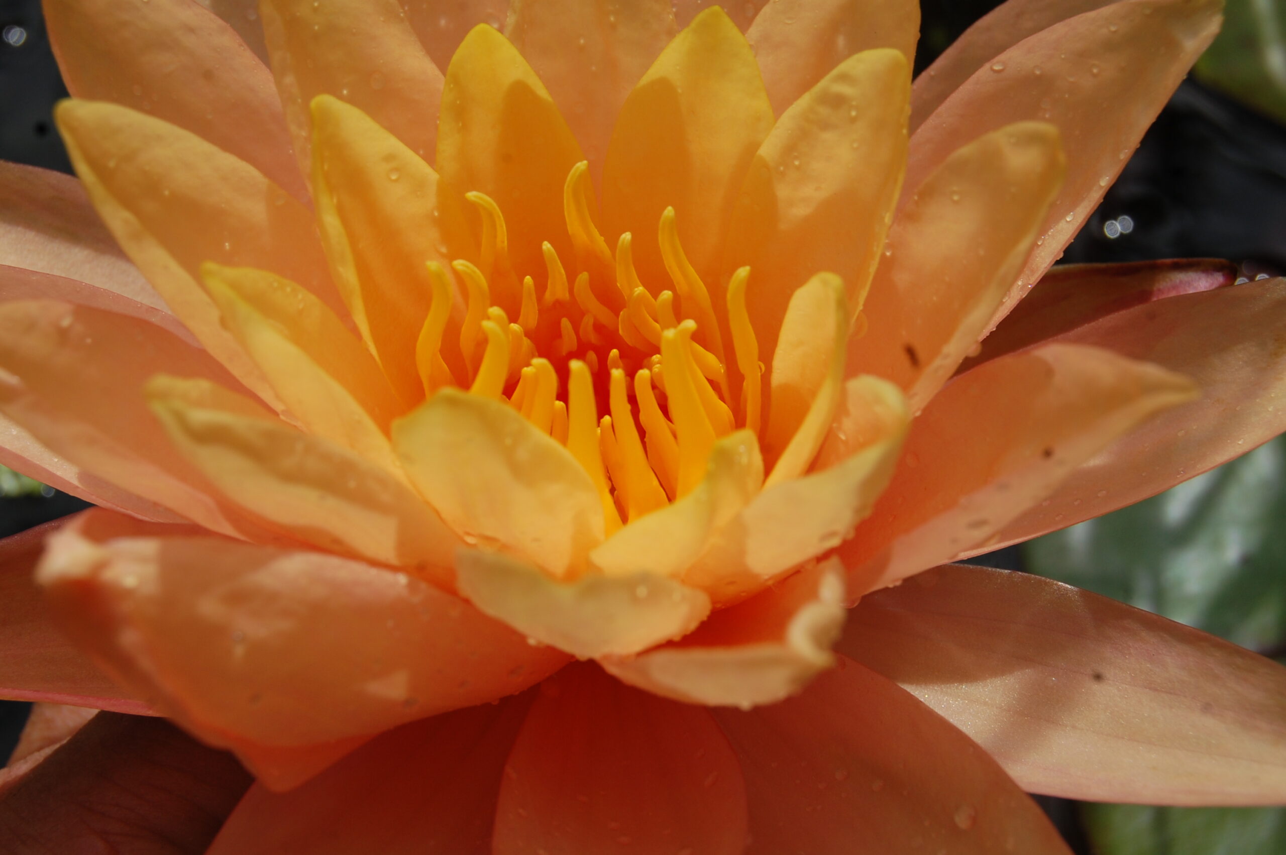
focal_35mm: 60
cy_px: 428
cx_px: 643
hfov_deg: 33.4
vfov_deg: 22.6
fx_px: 2141
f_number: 13
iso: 200
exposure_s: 1/500
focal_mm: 40
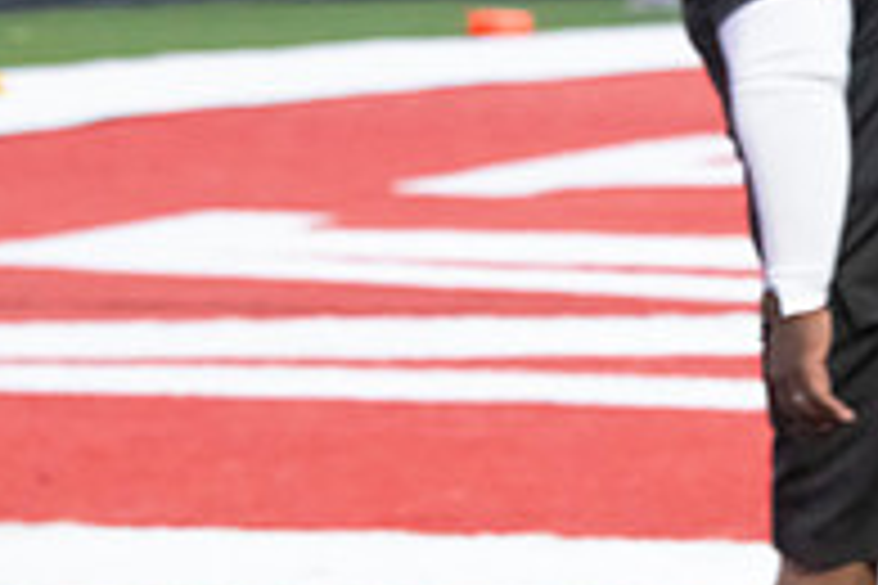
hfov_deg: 5.5
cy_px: 155
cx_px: 1076
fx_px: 9048
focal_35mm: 371
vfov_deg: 3.7
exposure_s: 1/250
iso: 10000
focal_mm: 125
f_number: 7.1
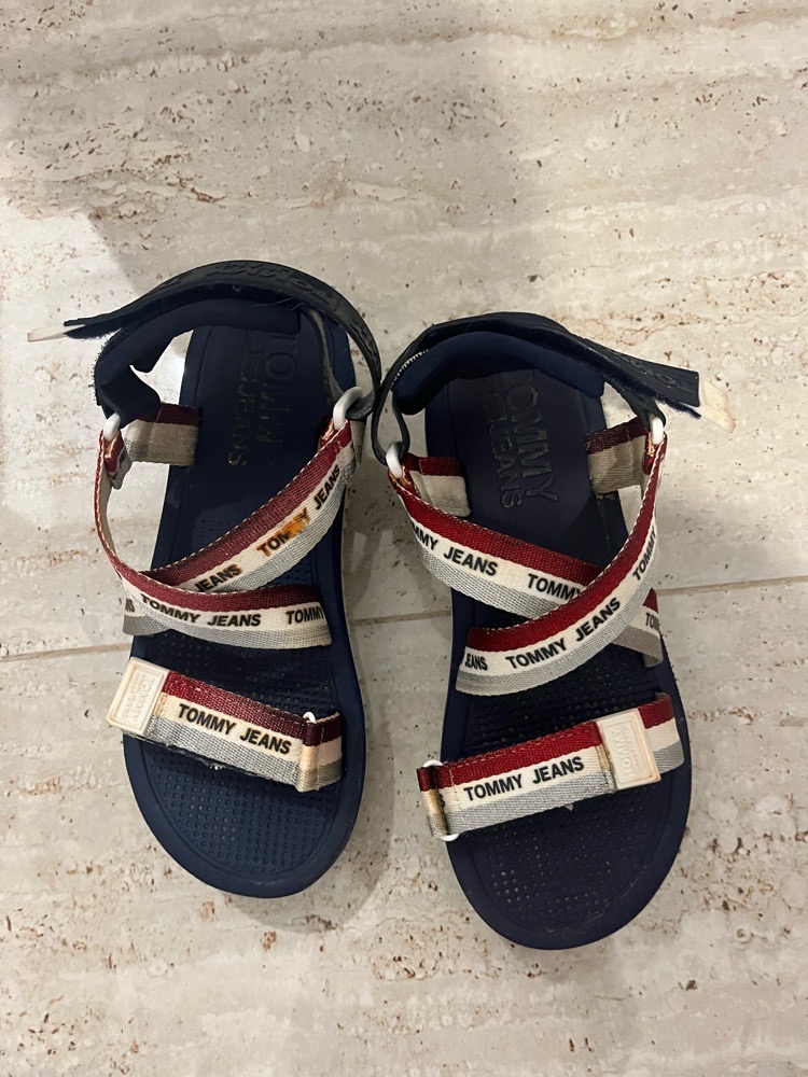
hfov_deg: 53.1
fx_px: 809
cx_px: 404
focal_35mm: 26
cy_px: 538
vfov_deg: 67.3
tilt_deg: -77.5
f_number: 1.6
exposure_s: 1/50
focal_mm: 5.1
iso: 500
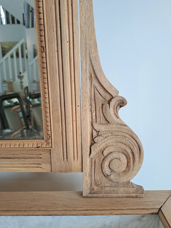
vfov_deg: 71.6
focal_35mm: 24
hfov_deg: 56.8
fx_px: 158
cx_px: 86
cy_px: 114
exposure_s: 1/50
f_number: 1.8
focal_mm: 5.23
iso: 80
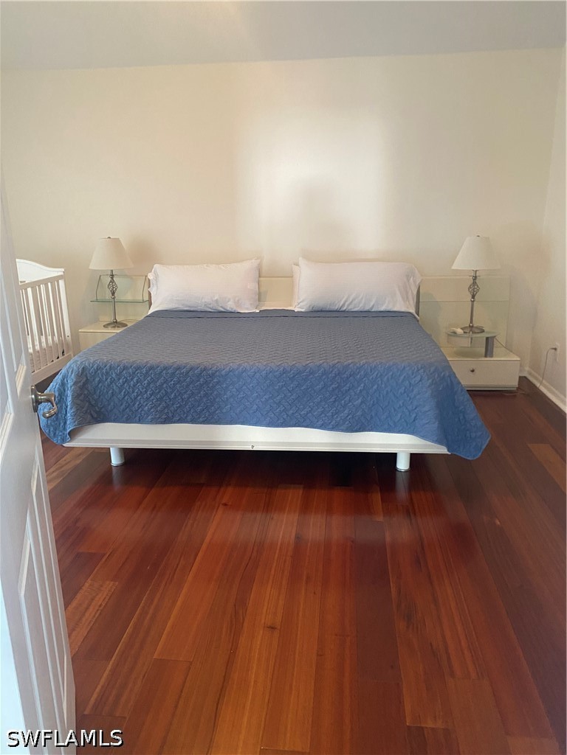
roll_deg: +0.8
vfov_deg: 67.3
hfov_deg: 53.1
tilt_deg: -16.0
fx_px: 568
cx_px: 284
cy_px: 378
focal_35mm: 26
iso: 400
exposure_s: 1/60
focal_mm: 4.25
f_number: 1.8
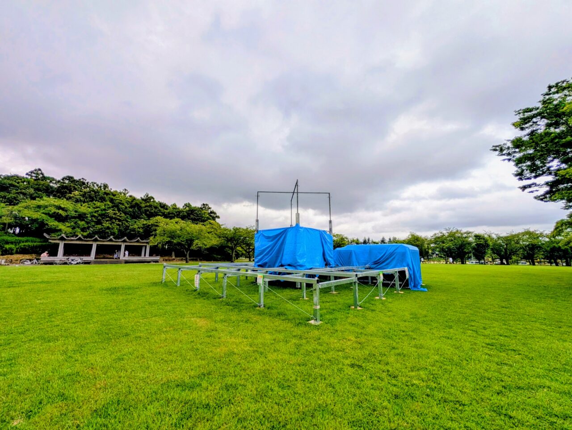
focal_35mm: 12
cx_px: 286
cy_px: 215
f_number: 1.7
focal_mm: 2.02
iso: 122
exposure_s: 1/500
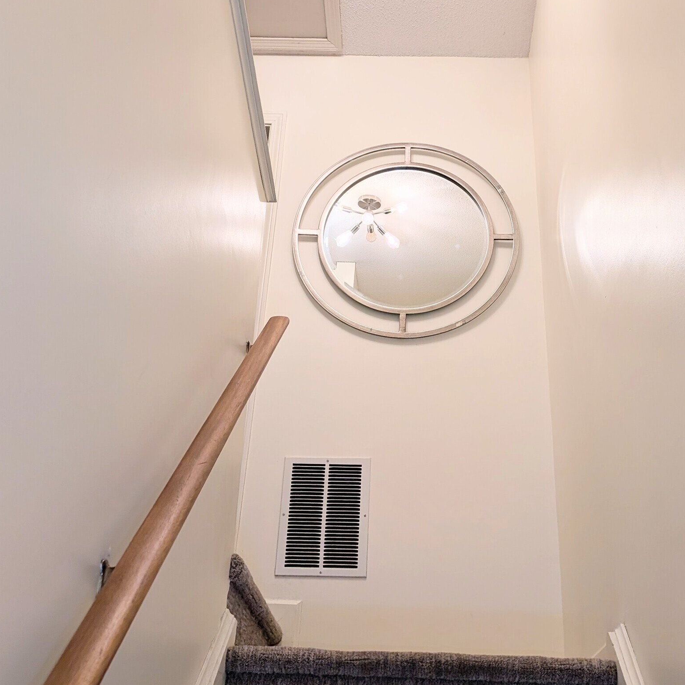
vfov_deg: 39.6
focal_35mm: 42
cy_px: 236
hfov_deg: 39.9
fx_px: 940
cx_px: 399
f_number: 1.68
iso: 22
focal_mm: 6.9
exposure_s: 1/226
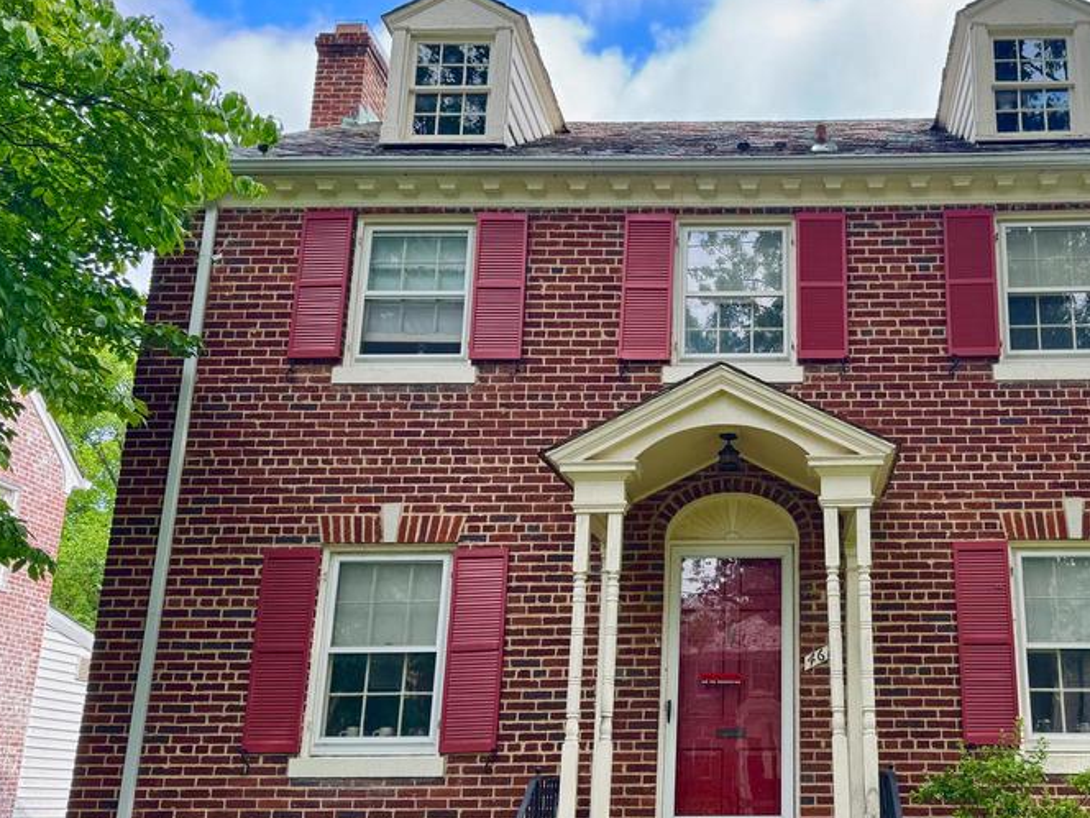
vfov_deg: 38.6
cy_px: 463
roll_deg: +0.3
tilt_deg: +16.9
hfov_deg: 48.6
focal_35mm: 37
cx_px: 788
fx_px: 1165
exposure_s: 1/381
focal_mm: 6.76
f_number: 1.78
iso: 80
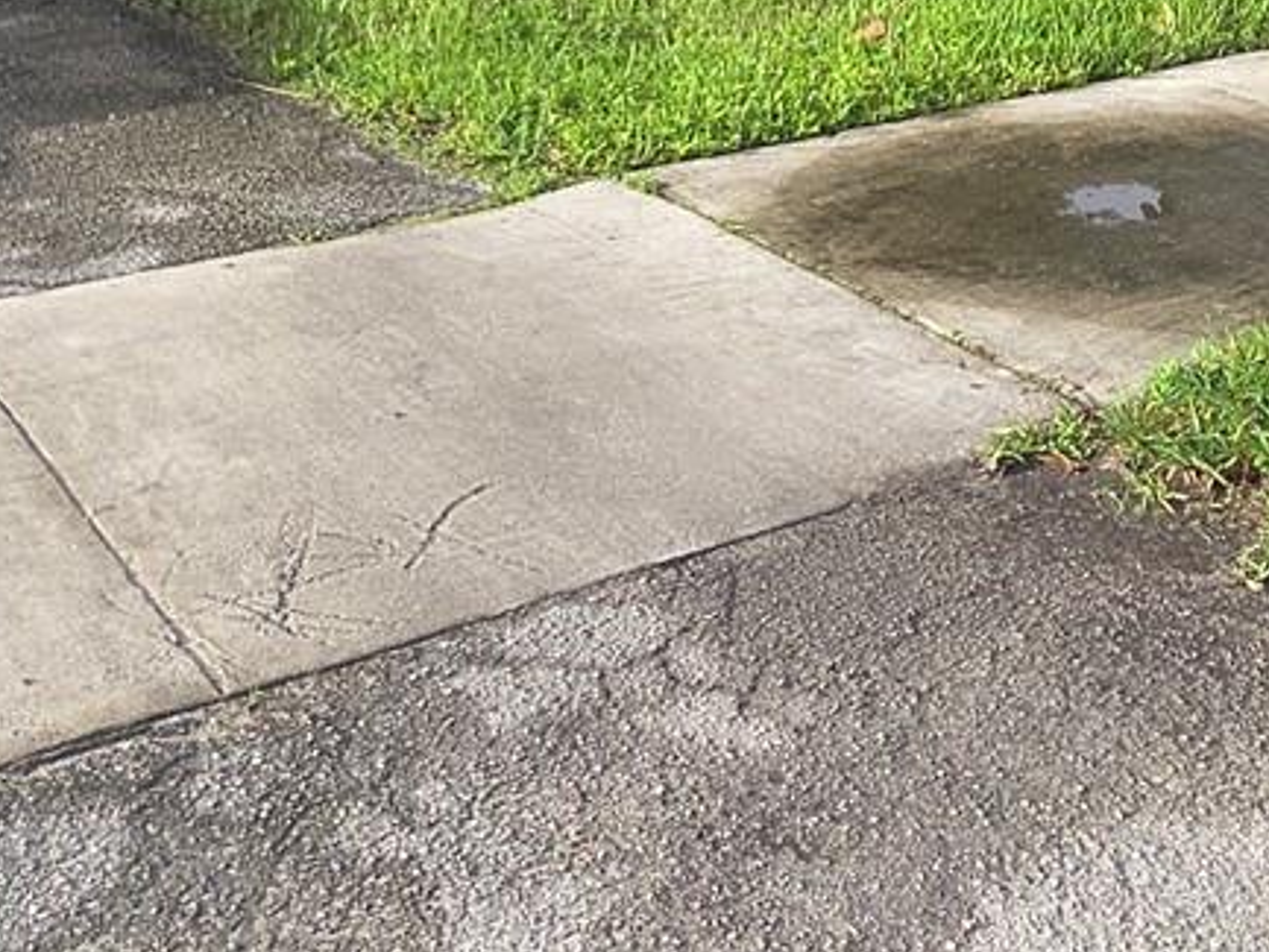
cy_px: -228
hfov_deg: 39.3
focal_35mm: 48
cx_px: 454
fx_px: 1760
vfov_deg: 26.5
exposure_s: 1/771
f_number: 2.2
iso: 50
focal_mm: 2.2
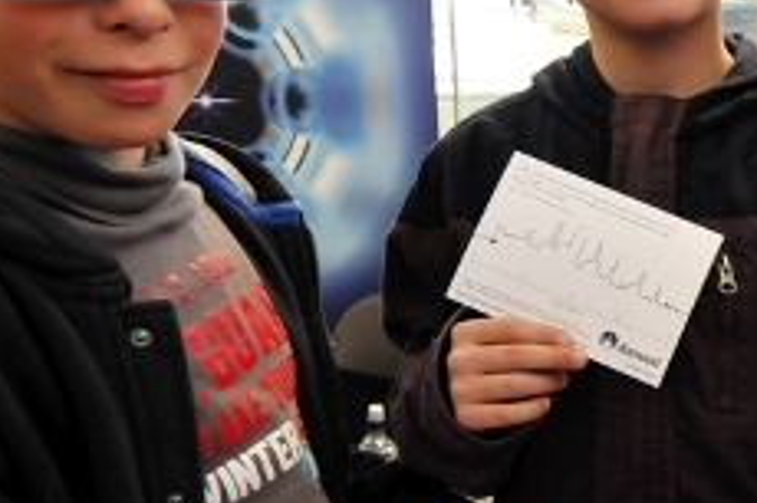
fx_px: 1051
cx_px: 721
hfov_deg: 36.4
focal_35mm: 50
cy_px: 302
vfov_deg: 26.9
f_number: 4
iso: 1250
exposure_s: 1/20
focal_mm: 12
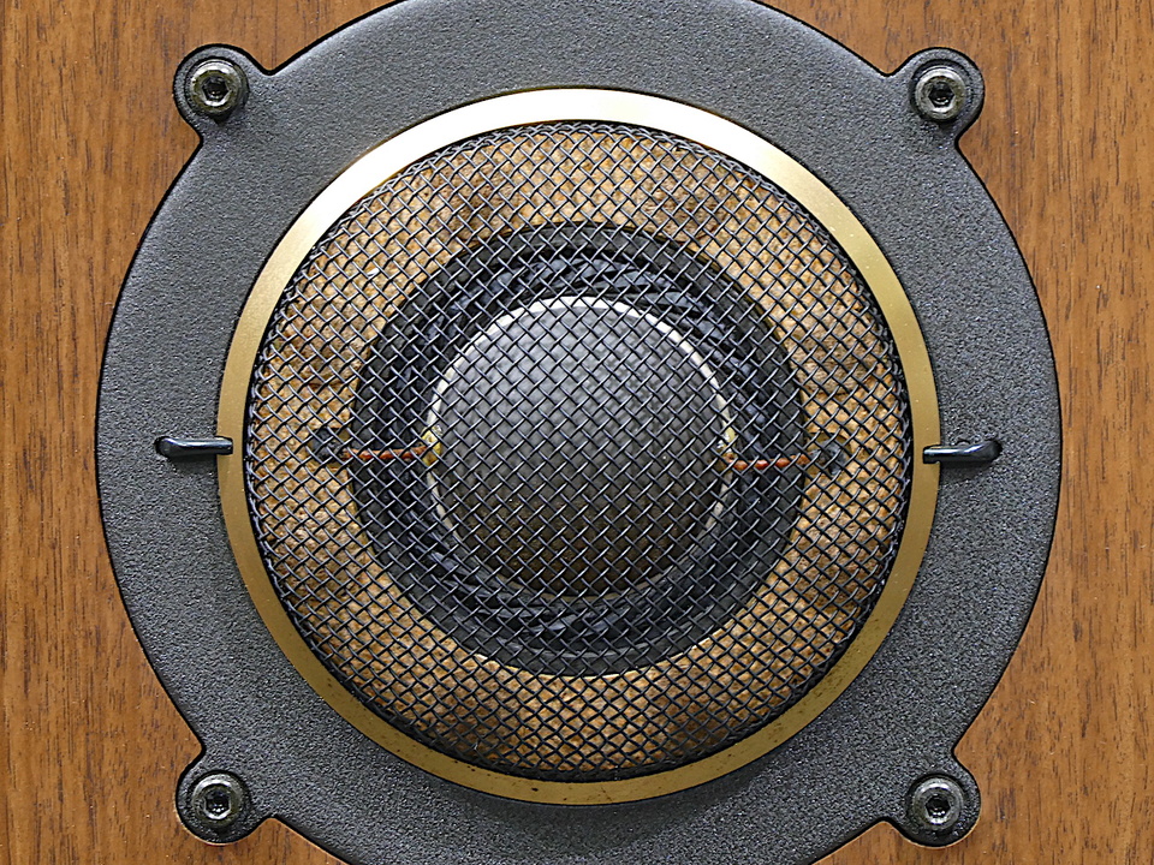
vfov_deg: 5.6
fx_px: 8834
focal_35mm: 265
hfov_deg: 7.5
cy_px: 432
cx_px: 577
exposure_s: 1/1.6
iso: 200
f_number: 5.6
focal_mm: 47.5
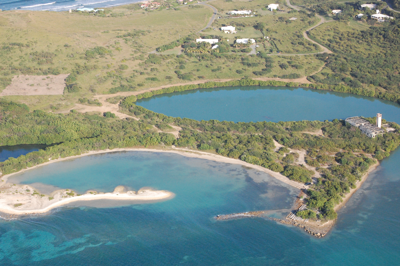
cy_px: 133
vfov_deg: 16.5
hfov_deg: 24.6
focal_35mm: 82
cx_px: 200
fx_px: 916
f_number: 10
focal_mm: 55
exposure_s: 1/1250
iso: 1100
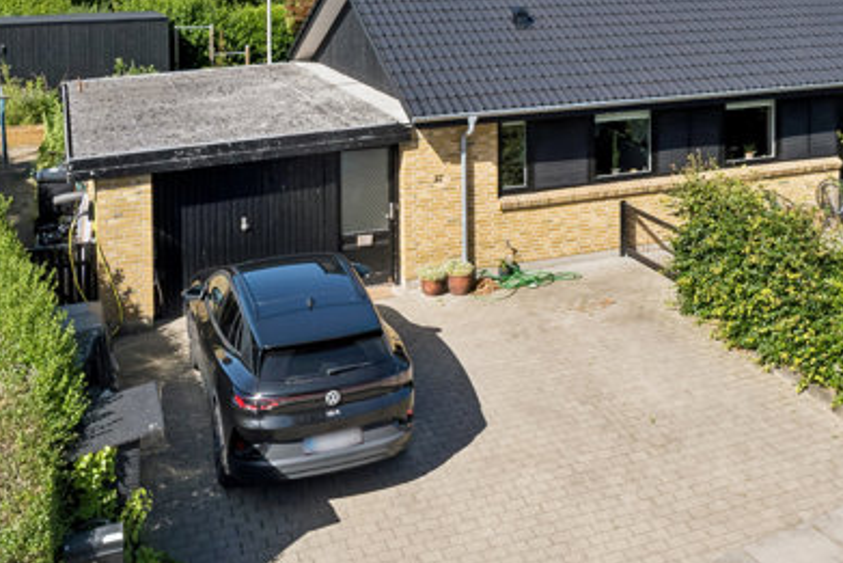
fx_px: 1078
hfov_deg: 42.2
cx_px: 554
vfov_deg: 28.4
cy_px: 87
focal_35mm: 46
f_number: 8
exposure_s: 1/640
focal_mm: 15
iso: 250
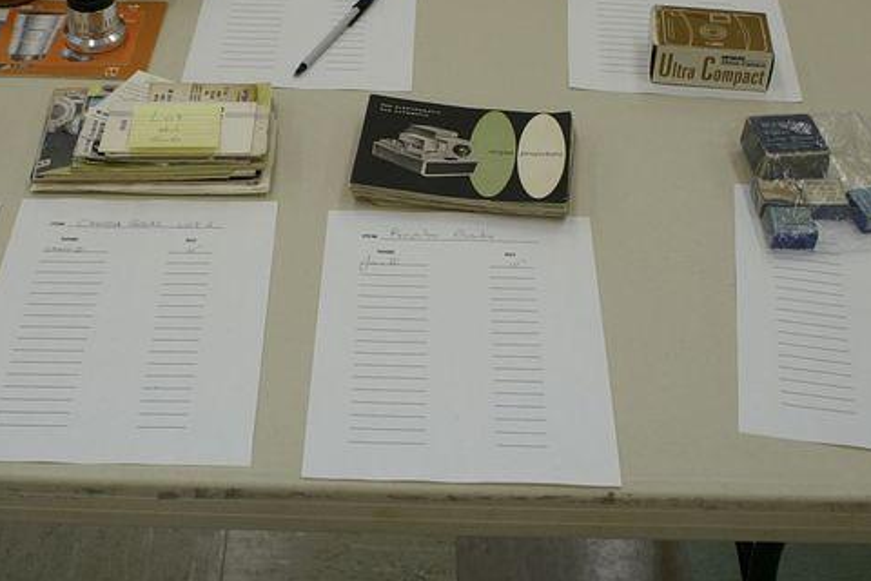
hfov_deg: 38.1
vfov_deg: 25.9
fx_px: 1258
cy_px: 216
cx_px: 372
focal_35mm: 52
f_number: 4.5
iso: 125
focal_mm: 26
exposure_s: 1/50
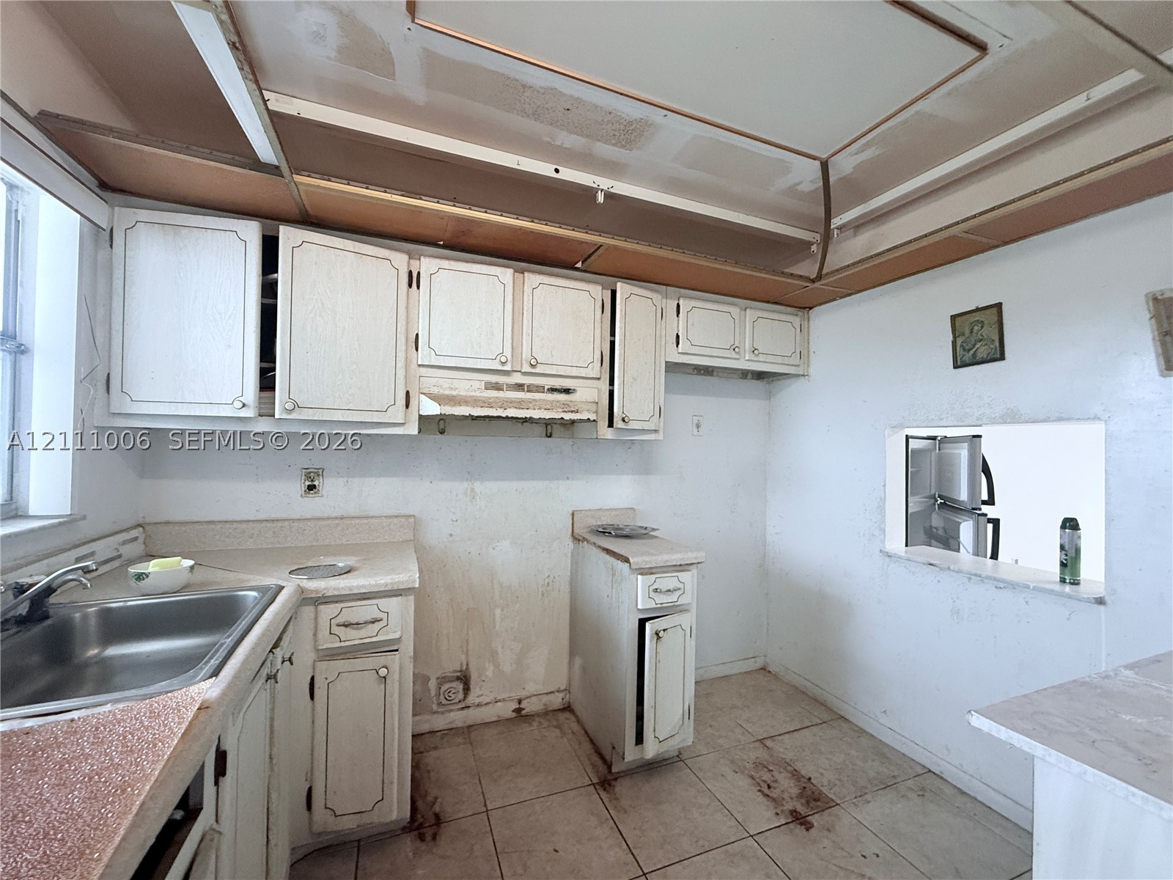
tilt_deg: +1.2
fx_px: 474
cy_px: 440
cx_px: 586
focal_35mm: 14
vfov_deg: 85.7
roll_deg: -0.9
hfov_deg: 102.1
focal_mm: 2.22
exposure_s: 1/60
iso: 400
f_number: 2.2
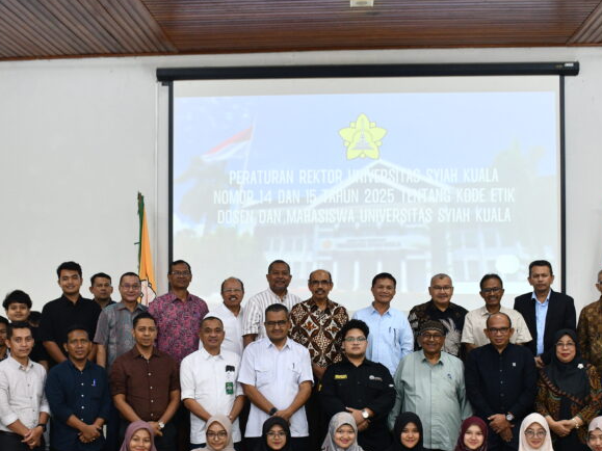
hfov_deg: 37.5
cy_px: 301
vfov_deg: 28.4
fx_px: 887
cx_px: 316
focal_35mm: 51
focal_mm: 20
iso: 800
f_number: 5
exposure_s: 1/15
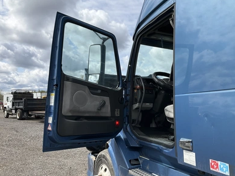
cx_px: 120
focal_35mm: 30
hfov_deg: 60.0
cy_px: 87
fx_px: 204
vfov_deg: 46.8
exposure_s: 1/2227
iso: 25
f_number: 1.8
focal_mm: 3
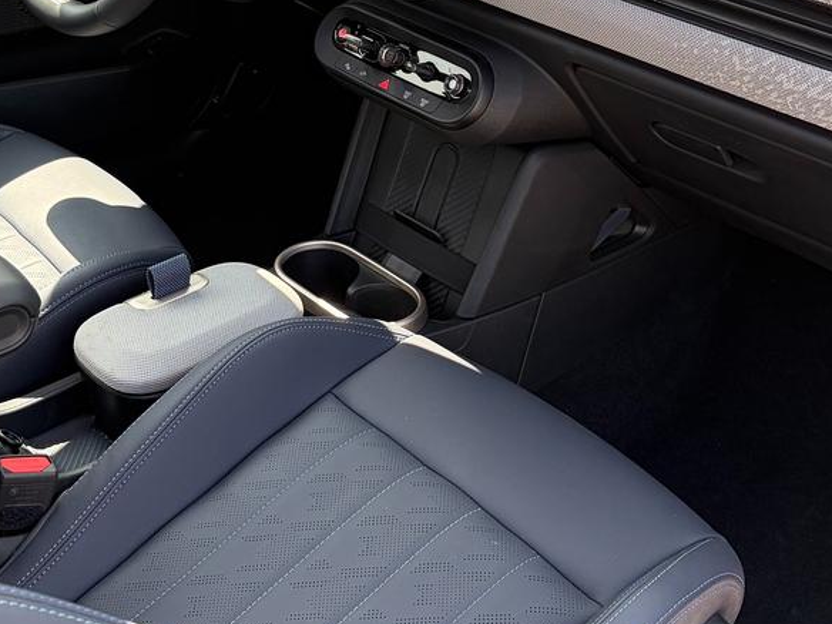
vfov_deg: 25.3
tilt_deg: -25.1
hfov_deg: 33.7
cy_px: 142
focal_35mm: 57
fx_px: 1370
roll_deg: +0.5
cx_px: 358
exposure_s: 1/278
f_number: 1.6
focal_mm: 5.96
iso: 50
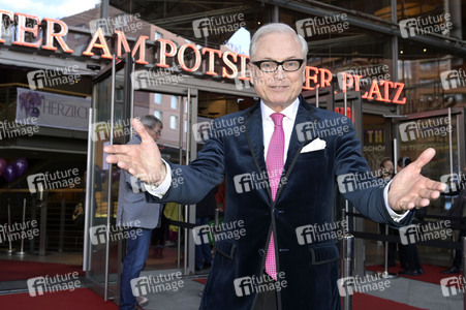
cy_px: 155
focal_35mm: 34
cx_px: 233
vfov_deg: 38.8
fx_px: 440
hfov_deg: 55.8
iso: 500
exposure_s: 1/80
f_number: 5.6
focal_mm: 34
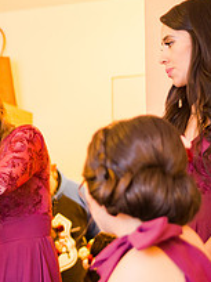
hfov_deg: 10.4
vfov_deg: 14.4
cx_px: -110
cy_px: 183
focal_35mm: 137
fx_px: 1113
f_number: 1.8
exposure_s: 1/80
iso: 640
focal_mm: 50
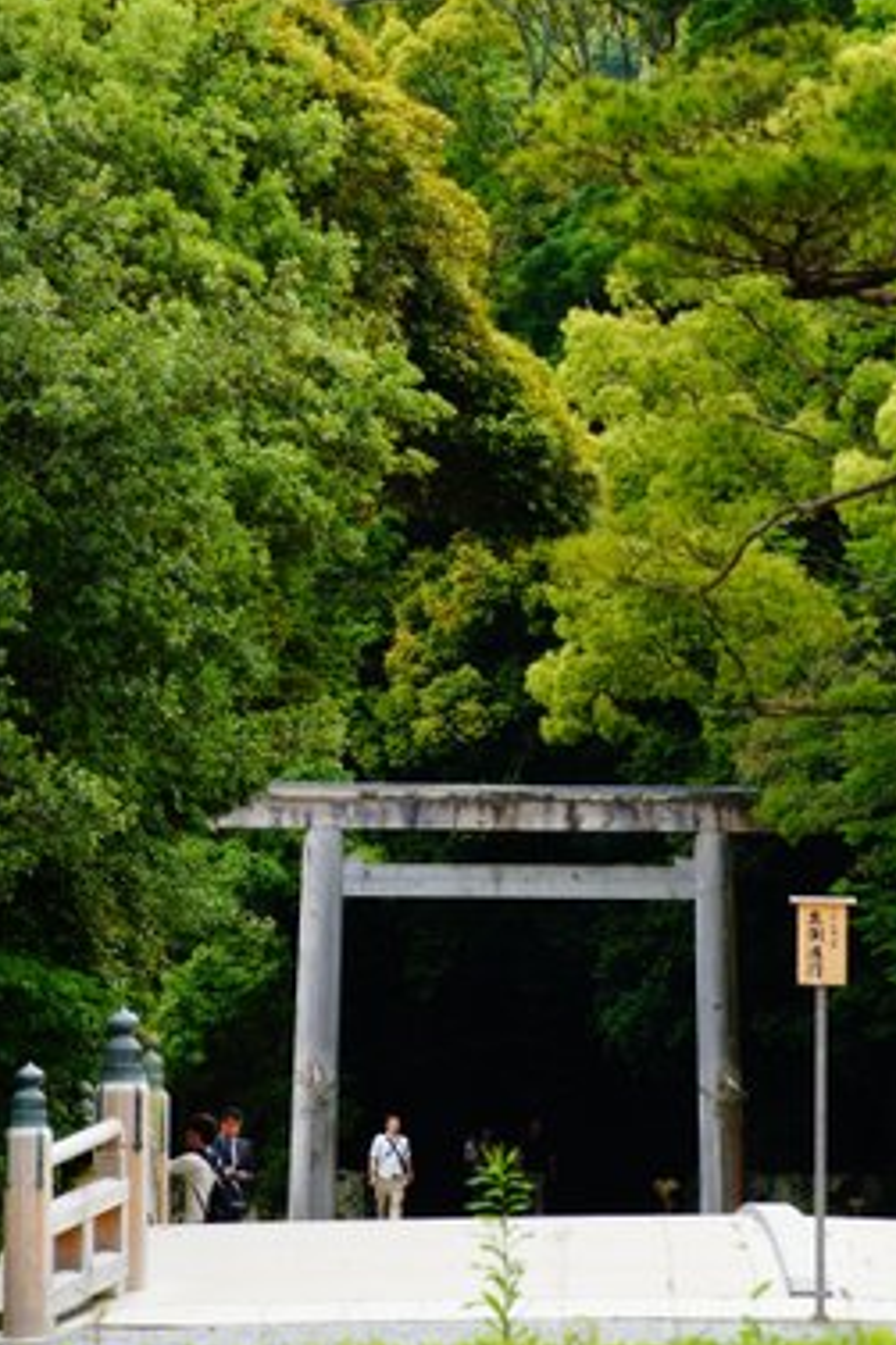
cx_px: 466
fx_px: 8544
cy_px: 678
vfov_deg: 9.0
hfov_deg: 6.0
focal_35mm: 229
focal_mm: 115
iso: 200
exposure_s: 1/250
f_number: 6.3
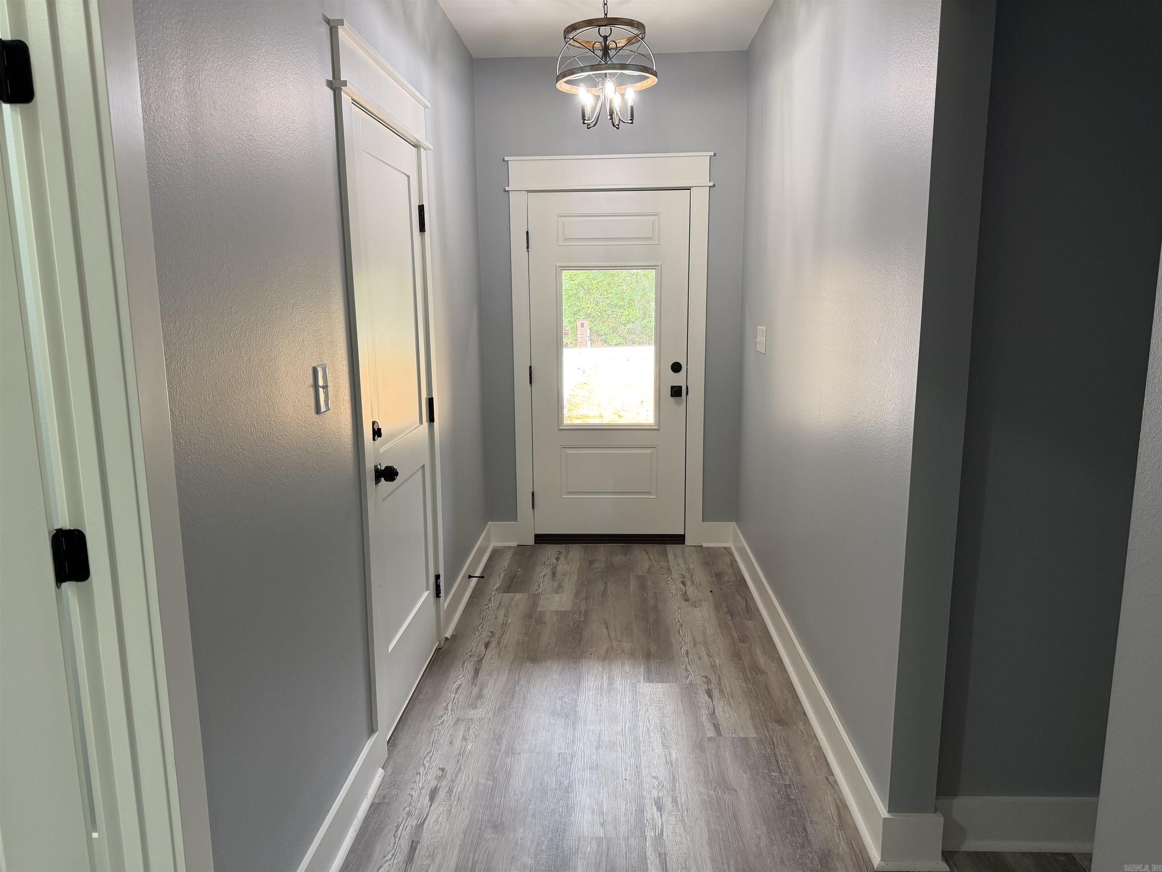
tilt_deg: -9.8
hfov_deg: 71.6
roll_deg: +1.0
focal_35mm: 24
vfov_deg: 56.8
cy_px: 436
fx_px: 806
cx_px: 581
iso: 125
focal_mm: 6.76
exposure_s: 1/120
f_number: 1.78
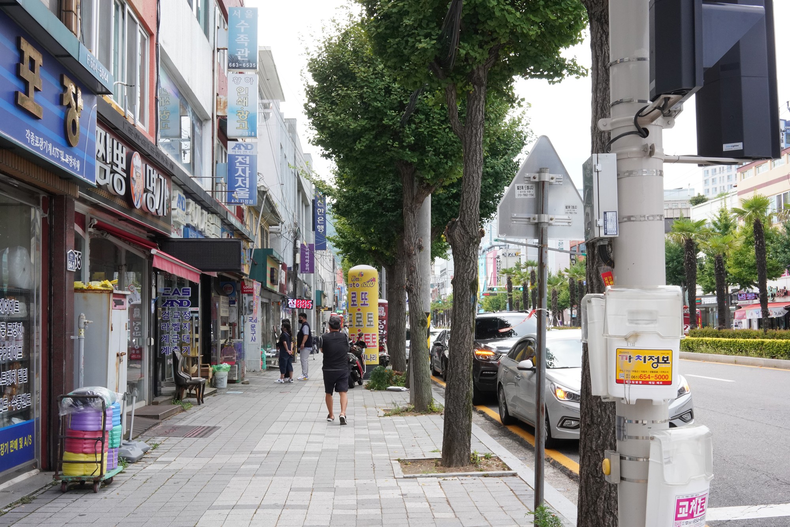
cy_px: 264
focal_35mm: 35
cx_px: 395
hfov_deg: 54.4
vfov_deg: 37.9
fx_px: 768
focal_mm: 35
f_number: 22
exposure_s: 1/125
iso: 1600
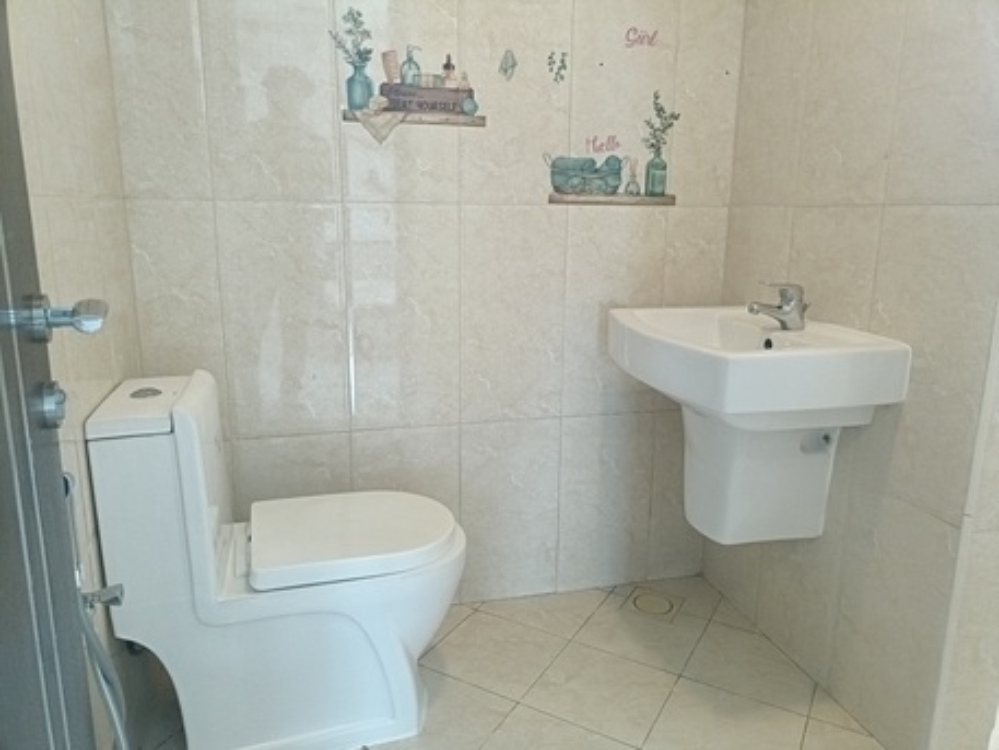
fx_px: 722
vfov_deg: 54.9
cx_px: 500
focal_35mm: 25
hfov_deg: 69.4
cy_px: 375
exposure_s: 1/50
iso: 1619
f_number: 1.7
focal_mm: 4.7
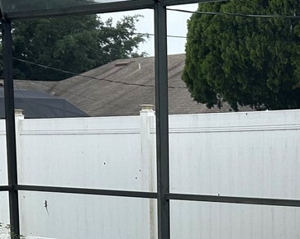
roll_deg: +0.0
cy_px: 307
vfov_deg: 13.3
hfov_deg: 17.0
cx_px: 248
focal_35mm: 112
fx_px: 994
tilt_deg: -8.4
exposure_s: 1/1089
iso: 50
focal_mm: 5.7
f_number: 1.5
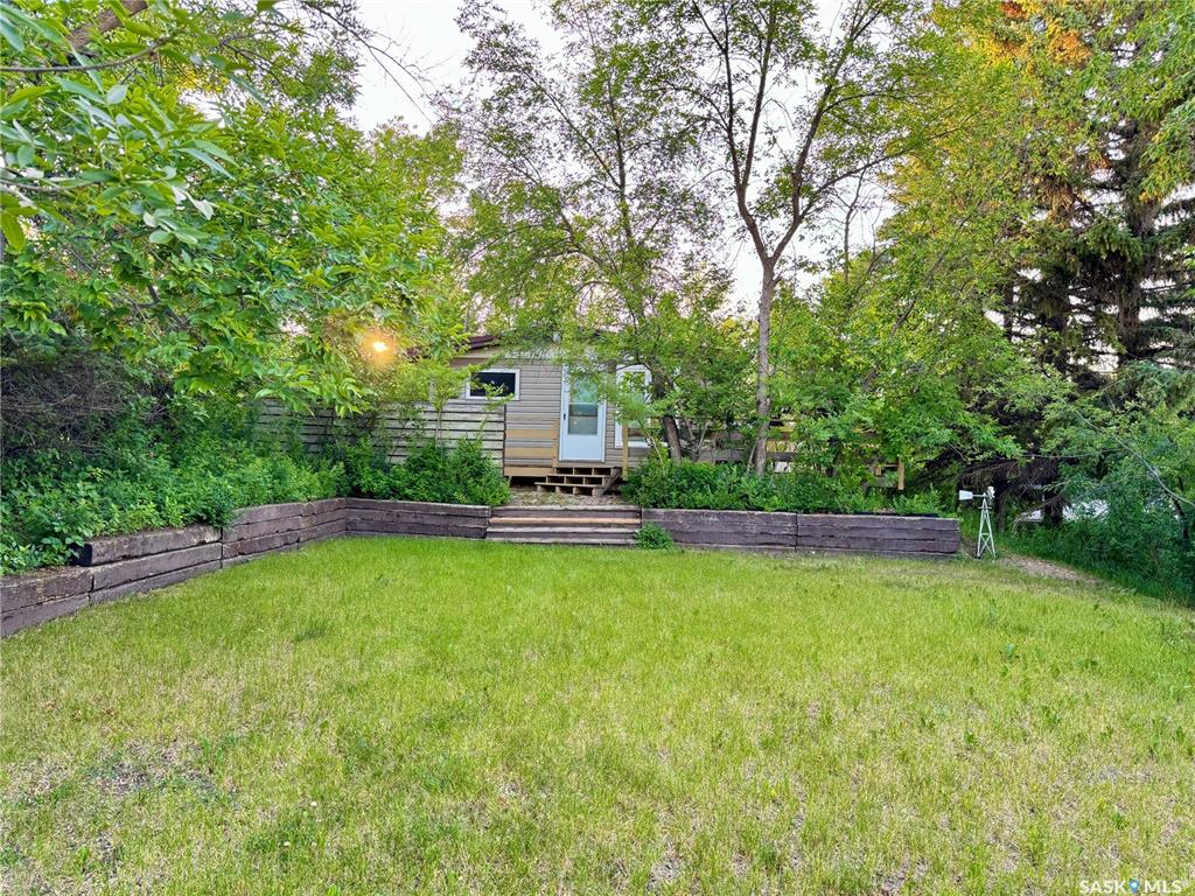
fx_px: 829
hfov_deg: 71.6
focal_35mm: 24
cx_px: 598
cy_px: 448
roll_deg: -1.4
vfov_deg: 56.8
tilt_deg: +2.2
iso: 125
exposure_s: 1/121
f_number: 1.78
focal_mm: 6.76
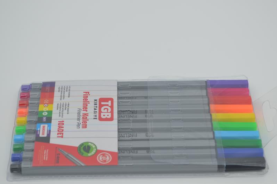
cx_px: 146
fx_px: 669
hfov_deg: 23.4
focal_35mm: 87
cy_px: 91
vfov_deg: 15.7
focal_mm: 46
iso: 100
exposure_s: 1/80
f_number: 5.6
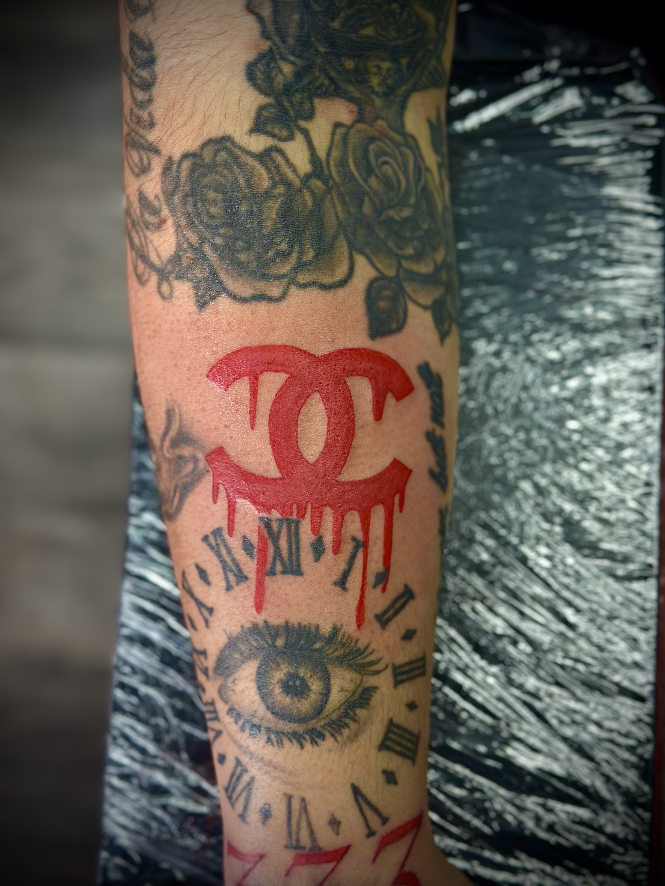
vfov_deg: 39.7
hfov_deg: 30.3
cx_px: 332
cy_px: 443
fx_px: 1229
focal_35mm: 48
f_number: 1.78
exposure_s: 1/60
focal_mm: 6.86
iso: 100
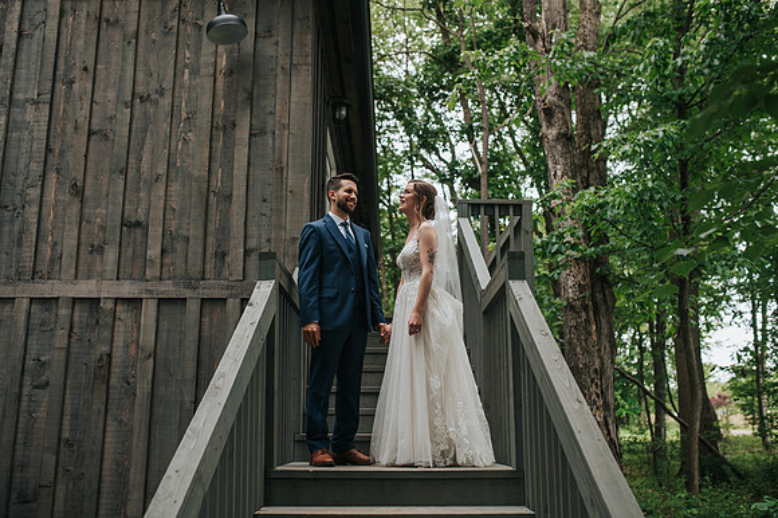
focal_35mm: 36
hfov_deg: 53.4
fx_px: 774
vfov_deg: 37.0
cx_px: 389
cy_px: 259
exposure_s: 1/800
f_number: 2.8
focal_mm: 35
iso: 640
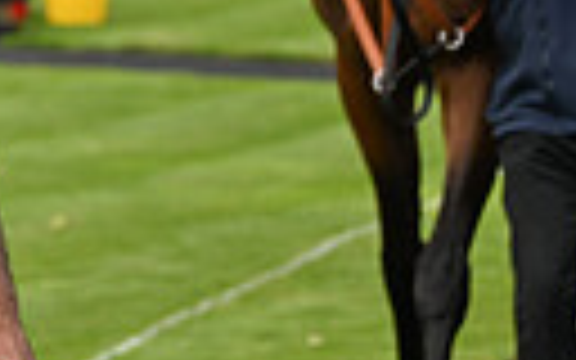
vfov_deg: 2.4
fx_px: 8681
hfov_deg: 3.8
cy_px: -466
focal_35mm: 553
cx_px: -698
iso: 500
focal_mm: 120
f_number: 5
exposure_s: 1/2500
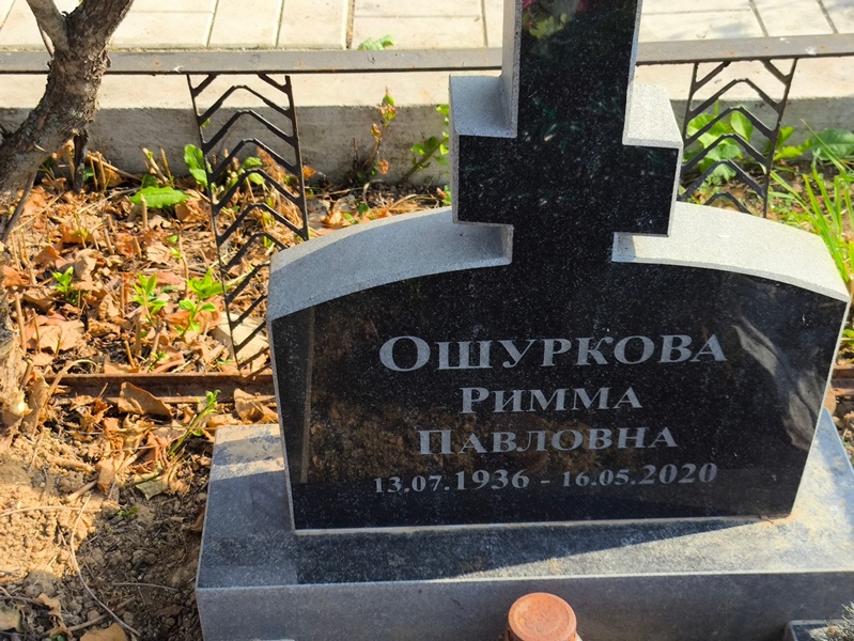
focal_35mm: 50
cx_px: 427
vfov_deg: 29.1
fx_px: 1234
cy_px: 320
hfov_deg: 38.2
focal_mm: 4.71
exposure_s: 1/590
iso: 50
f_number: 1.7
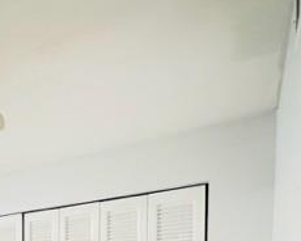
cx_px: -115
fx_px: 339
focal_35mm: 38
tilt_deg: -3.2
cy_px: 295
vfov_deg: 32.0
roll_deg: +0.2
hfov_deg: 32.1
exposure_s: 1/120
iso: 160
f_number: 2.2
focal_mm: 2.22
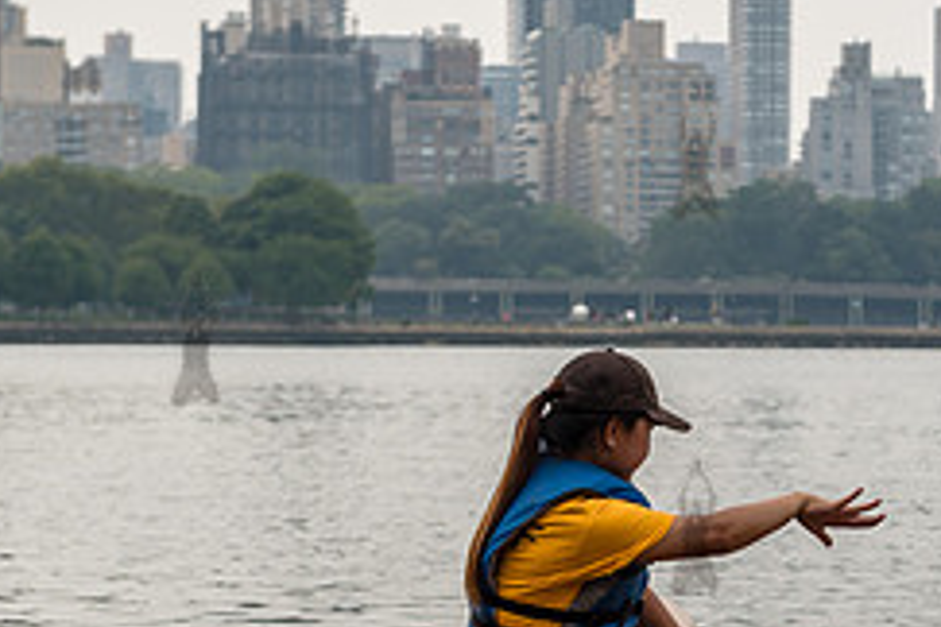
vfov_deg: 8.2
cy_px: 524
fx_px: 4365
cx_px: 693
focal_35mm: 167
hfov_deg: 12.3
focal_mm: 70
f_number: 4
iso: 200
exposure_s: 1/2000
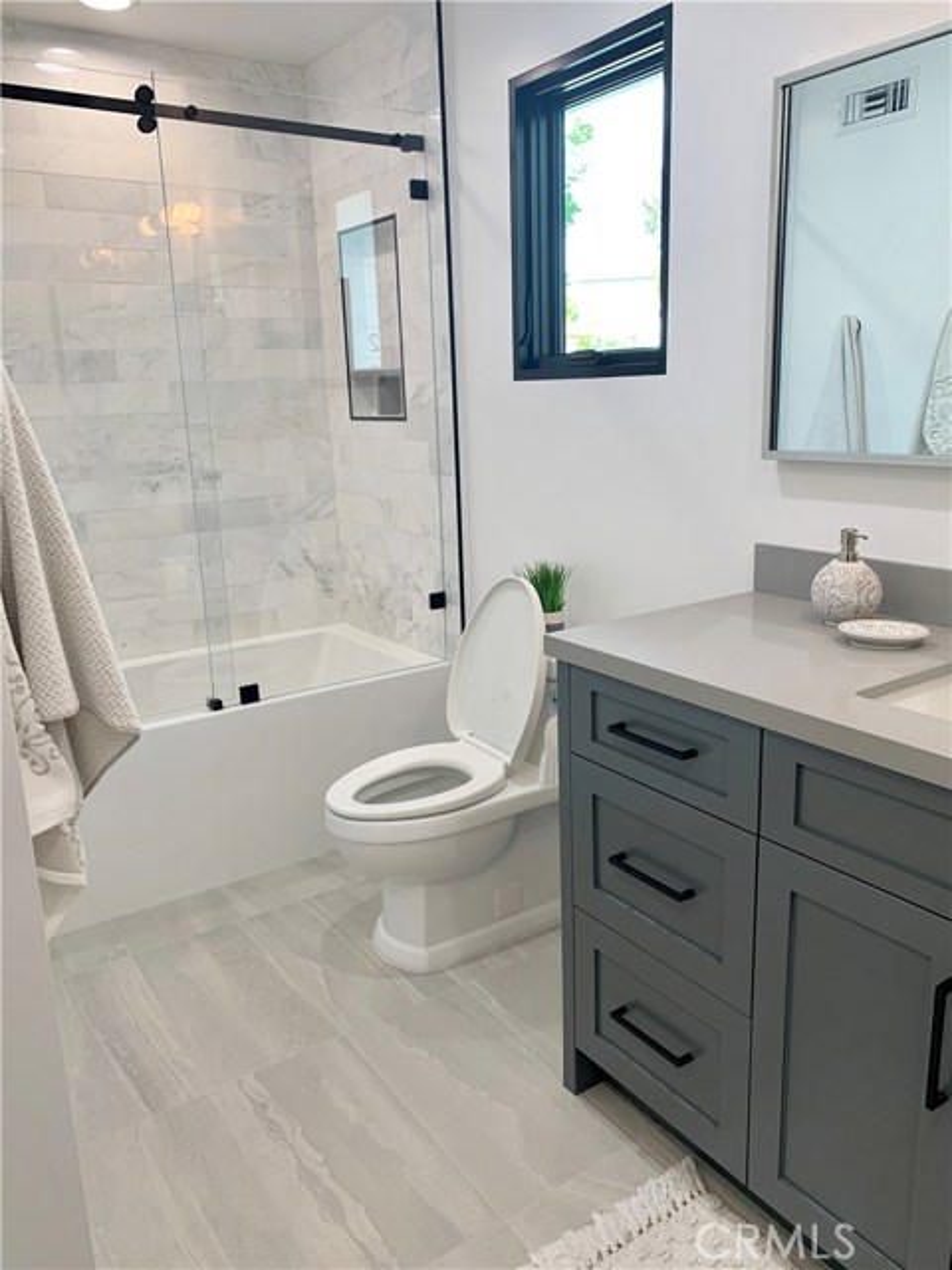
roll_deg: +2.1
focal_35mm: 26
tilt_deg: -12.1
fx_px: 953
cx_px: 476
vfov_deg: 67.3
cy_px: 635
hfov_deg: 53.1
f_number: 1.8
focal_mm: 4.25
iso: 64
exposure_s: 1/120
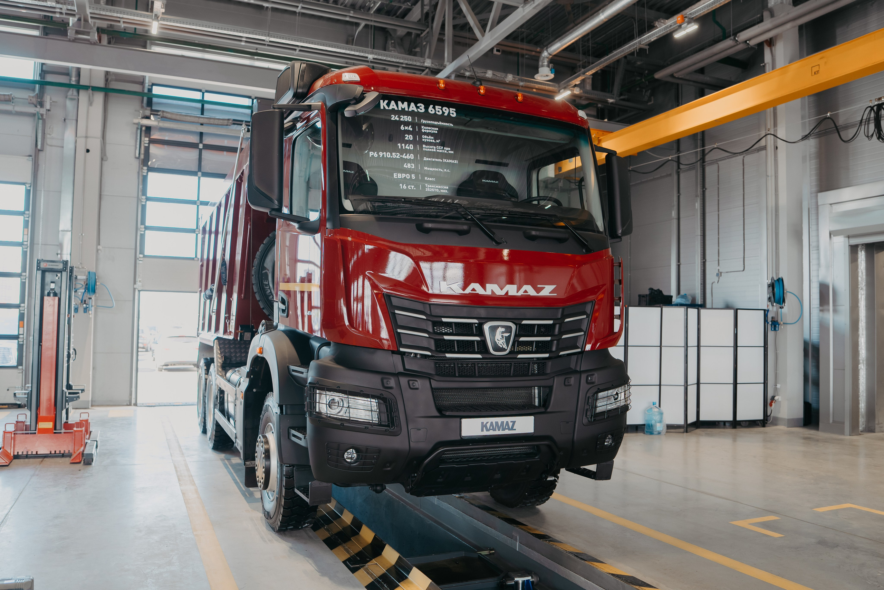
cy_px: 295
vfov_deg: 46.4
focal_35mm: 28
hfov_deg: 65.5
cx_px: 442
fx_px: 688
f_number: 2.5
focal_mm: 28
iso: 160
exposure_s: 1/125
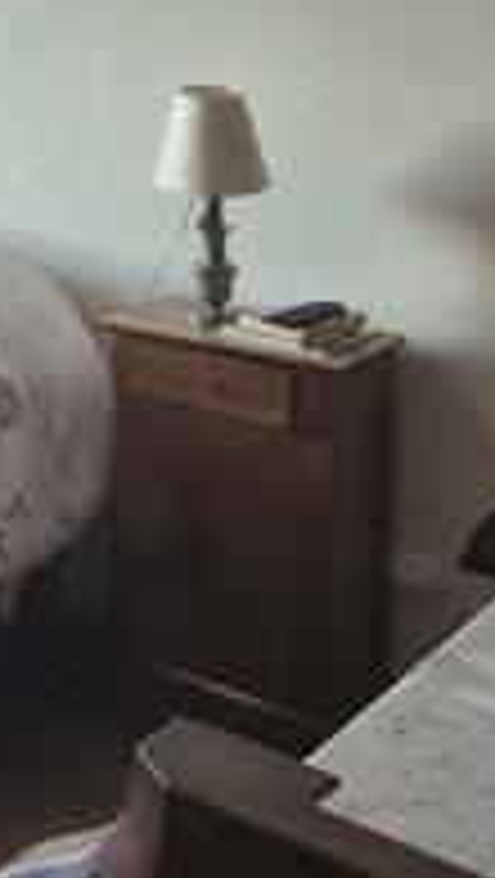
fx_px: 1350
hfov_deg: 14.3
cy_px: 32
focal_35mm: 58
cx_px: -675
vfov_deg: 33.4
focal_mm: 2.2
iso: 125
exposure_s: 1/50
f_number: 2.2
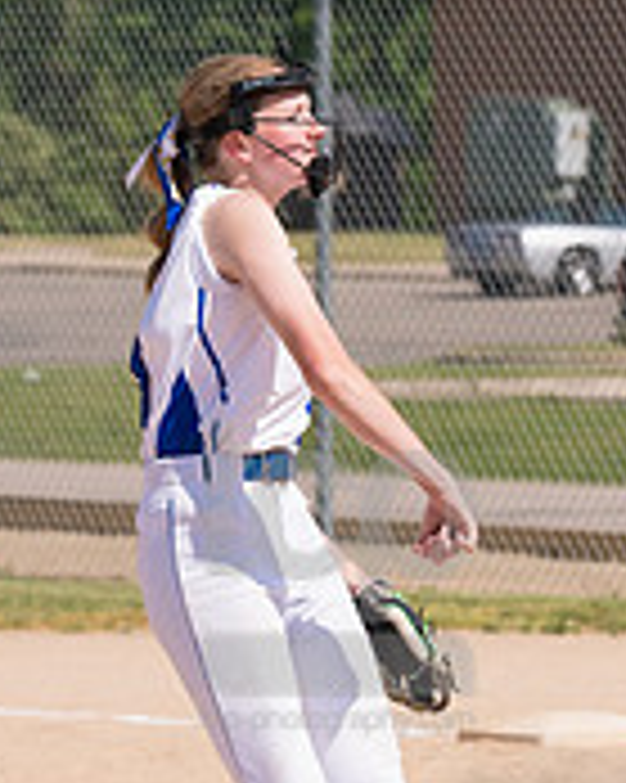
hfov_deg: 2.7
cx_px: 338
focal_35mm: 563
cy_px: 576
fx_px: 13050
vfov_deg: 3.4
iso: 250
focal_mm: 120
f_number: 5.6
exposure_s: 1/1600
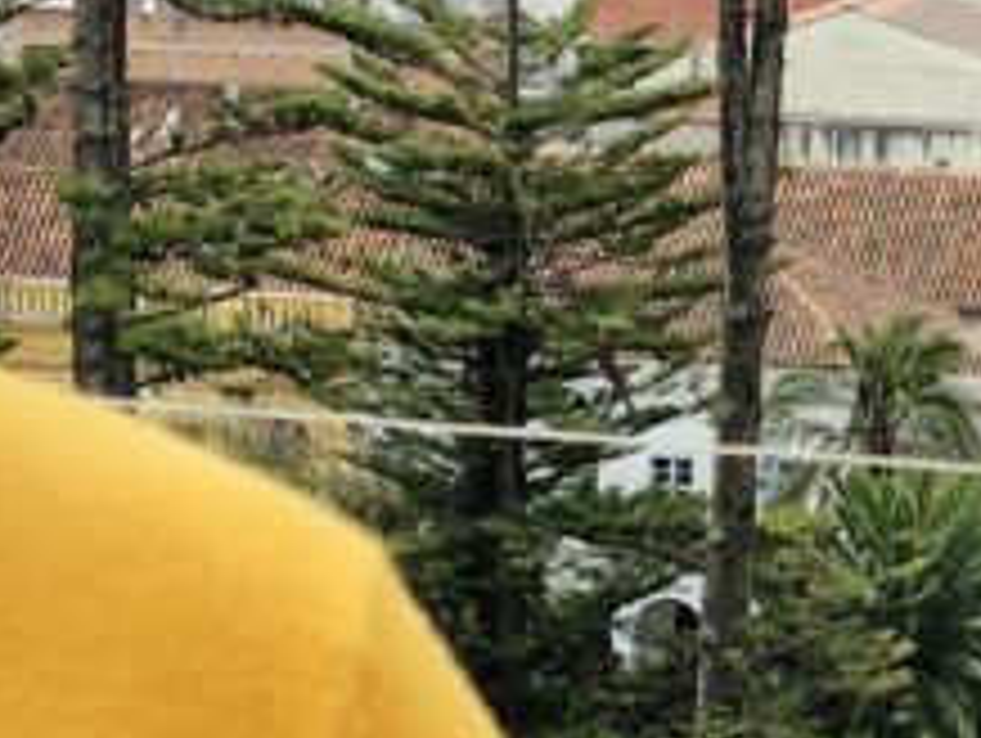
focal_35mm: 108
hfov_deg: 18.2
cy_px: -86
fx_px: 3064
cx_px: 490
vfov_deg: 13.4
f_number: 1.8
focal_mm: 5.54
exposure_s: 1/1667
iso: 50
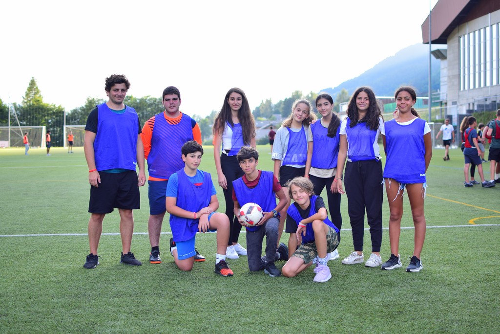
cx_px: 250
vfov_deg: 25.8
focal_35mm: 52
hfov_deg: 37.8
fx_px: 729
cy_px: 167
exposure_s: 1/320
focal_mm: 35
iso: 100
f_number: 2.2
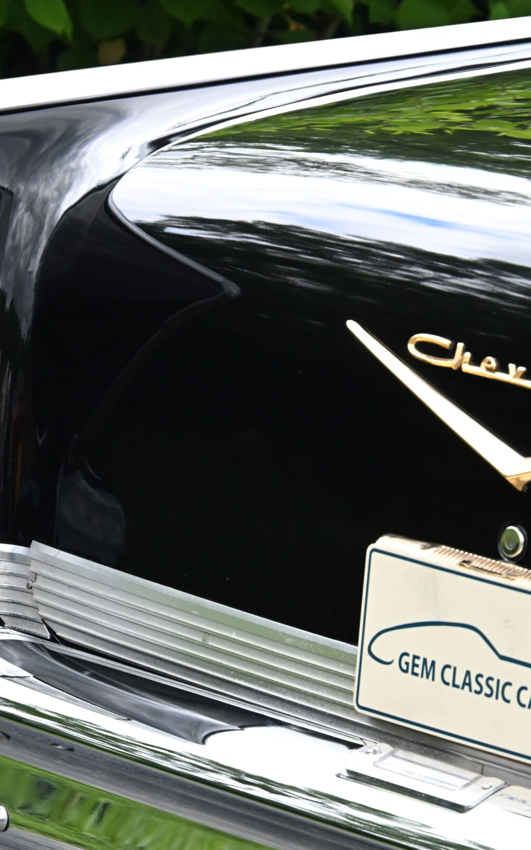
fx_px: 6848
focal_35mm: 296
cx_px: 220
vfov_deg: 7.1
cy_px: 447
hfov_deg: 4.4
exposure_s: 1/125
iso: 1000
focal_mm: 121
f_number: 5.6
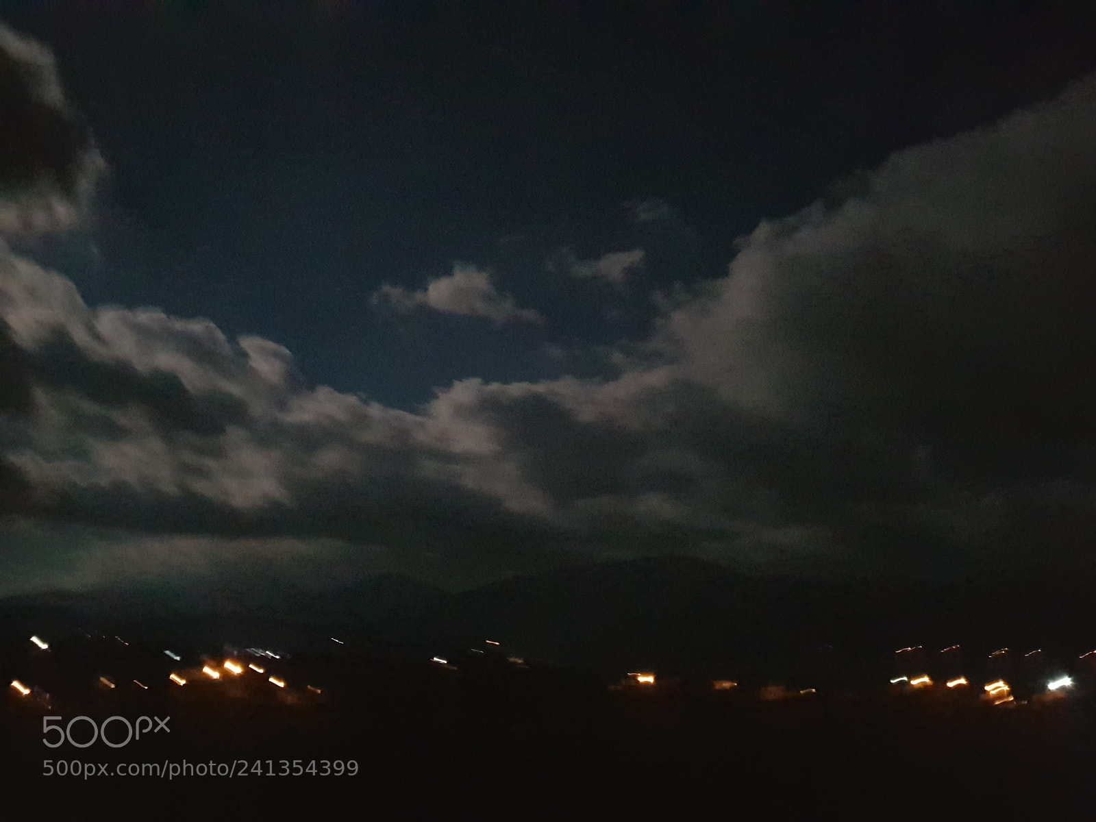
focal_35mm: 26
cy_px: 411
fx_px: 823
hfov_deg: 67.3
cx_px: 548
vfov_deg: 53.1
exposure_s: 1/4
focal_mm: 4.2
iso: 1250
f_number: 1.7
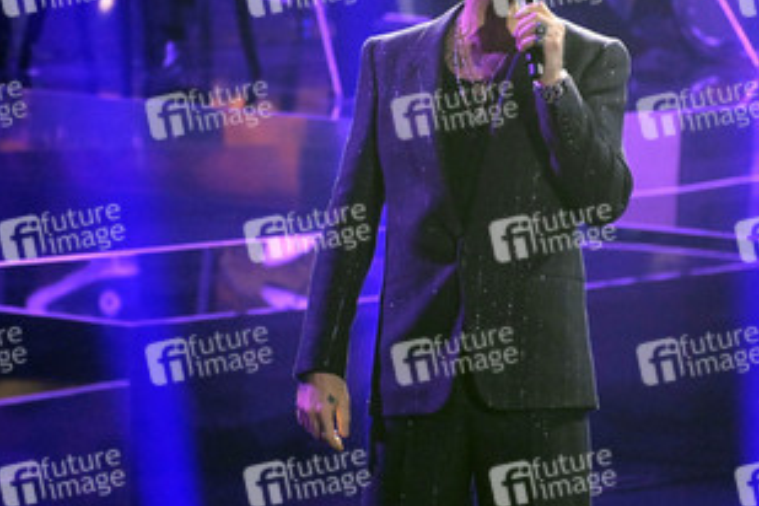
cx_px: 488
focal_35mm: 729
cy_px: 172
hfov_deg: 2.8
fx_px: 15369
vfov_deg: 1.9
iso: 12800
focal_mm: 500
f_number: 5.6
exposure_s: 1/320
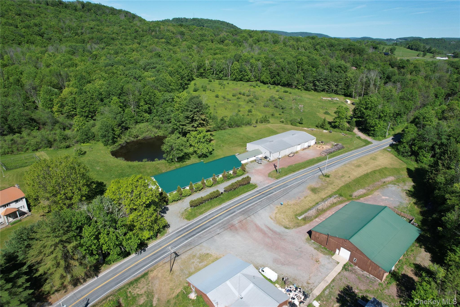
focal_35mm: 22
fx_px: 281
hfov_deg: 78.6
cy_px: 154
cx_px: 230
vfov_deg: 57.2
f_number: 2.8
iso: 100
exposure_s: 1/1600
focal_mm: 8.38
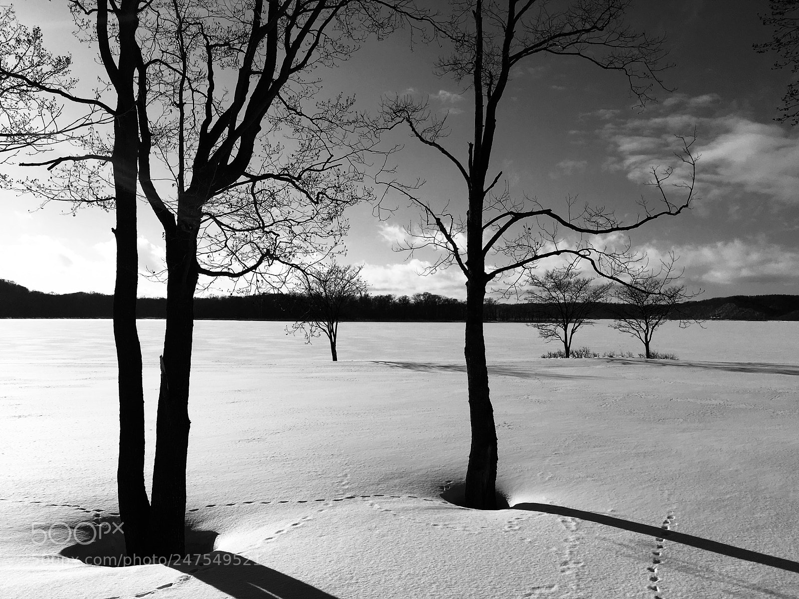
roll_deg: +0.2
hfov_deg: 61.7
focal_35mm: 29
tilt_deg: +0.6
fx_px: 669
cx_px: 400
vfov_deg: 48.2
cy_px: 300
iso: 25
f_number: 2.2
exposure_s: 1/5128
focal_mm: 4.15
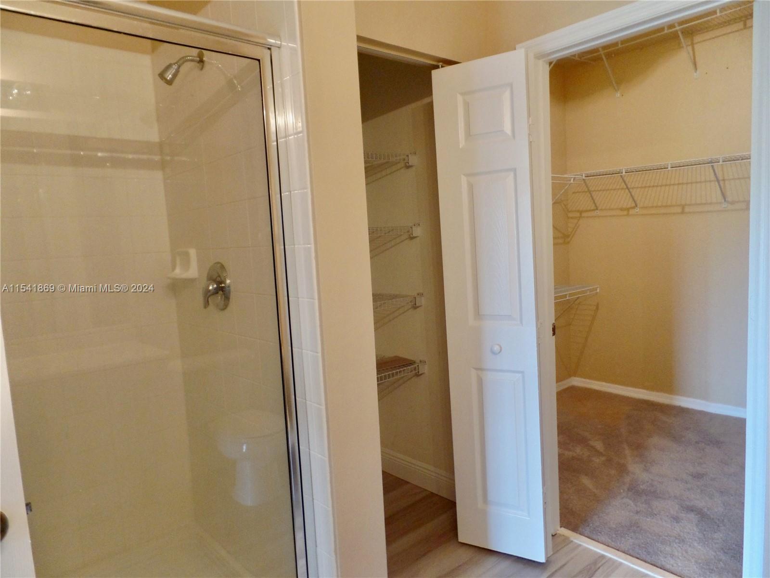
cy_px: 289
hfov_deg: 73.9
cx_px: 385
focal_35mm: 23
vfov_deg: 58.9
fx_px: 512
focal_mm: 4.1
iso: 240
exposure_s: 1/30
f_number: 2.8
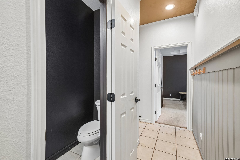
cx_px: 120
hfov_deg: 100.4
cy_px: 80
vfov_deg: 77.3
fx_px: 100
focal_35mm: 15
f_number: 8
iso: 800
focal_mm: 15
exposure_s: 1/13
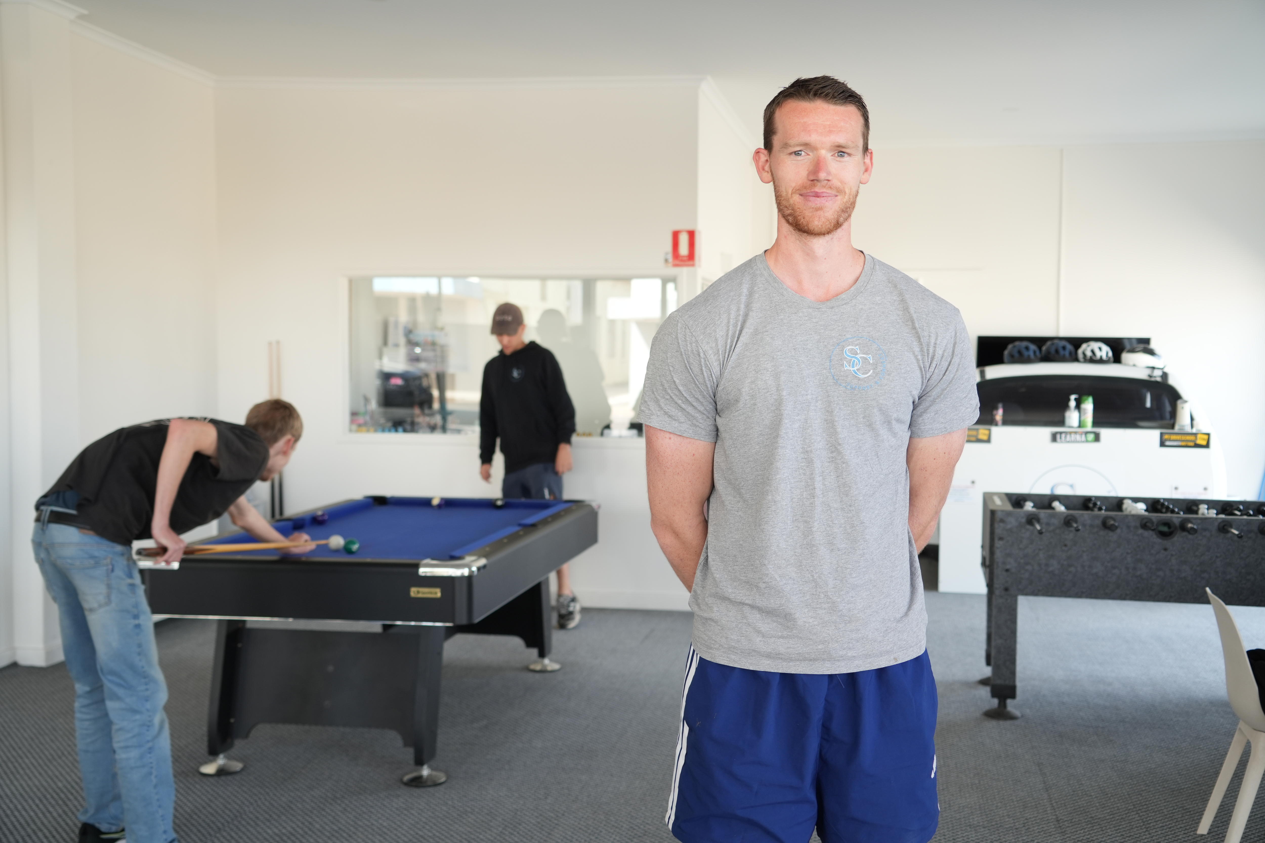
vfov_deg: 35.1
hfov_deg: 50.7
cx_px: 632
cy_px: 422
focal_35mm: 38
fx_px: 1335
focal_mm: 38
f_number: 4
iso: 320
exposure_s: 1/80
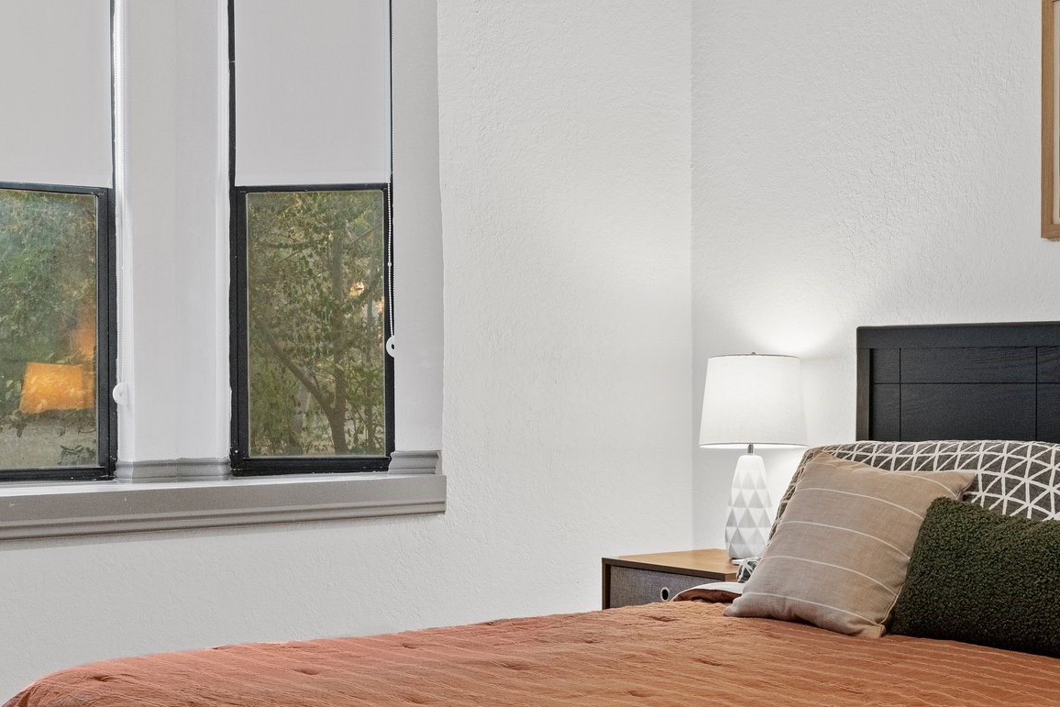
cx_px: 656
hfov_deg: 32.2
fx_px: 1826
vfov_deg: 21.9
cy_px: 392
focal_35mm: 62
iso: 2500
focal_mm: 35
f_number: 8
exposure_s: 1/13
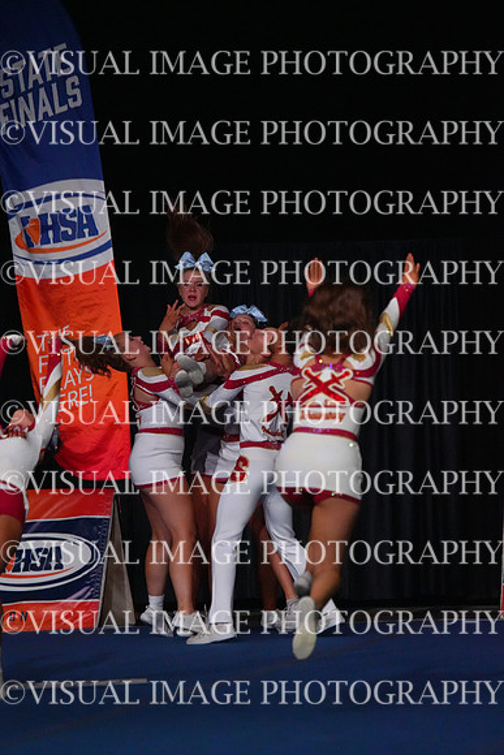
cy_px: 378
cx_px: 252
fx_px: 5246
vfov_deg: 8.2
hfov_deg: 5.5
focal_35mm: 250
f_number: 5.6
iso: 16000
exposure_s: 1/1250
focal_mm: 250
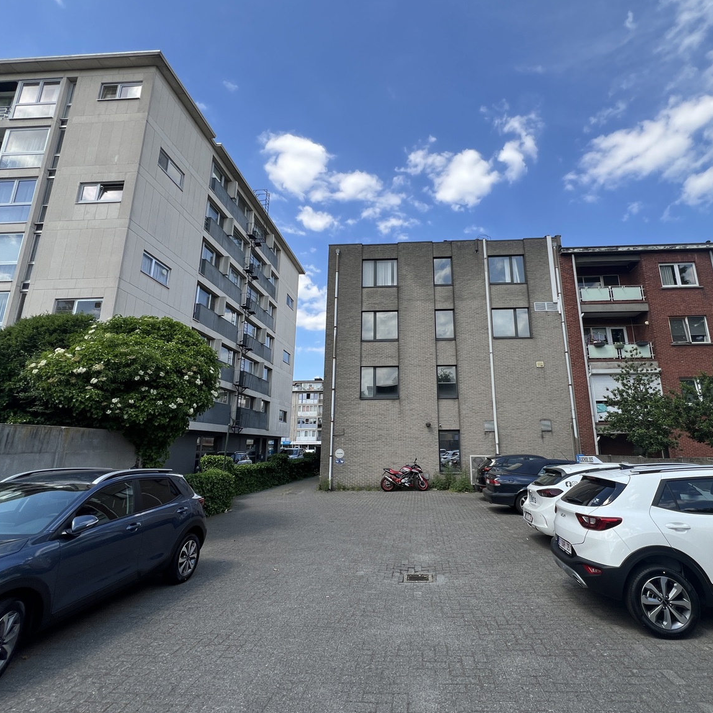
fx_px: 373
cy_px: 349
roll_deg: +0.4
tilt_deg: +15.1
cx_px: 398
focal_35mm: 16
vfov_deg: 87.4
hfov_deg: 87.1
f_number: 1.8
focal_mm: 1.57
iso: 32
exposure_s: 1/919
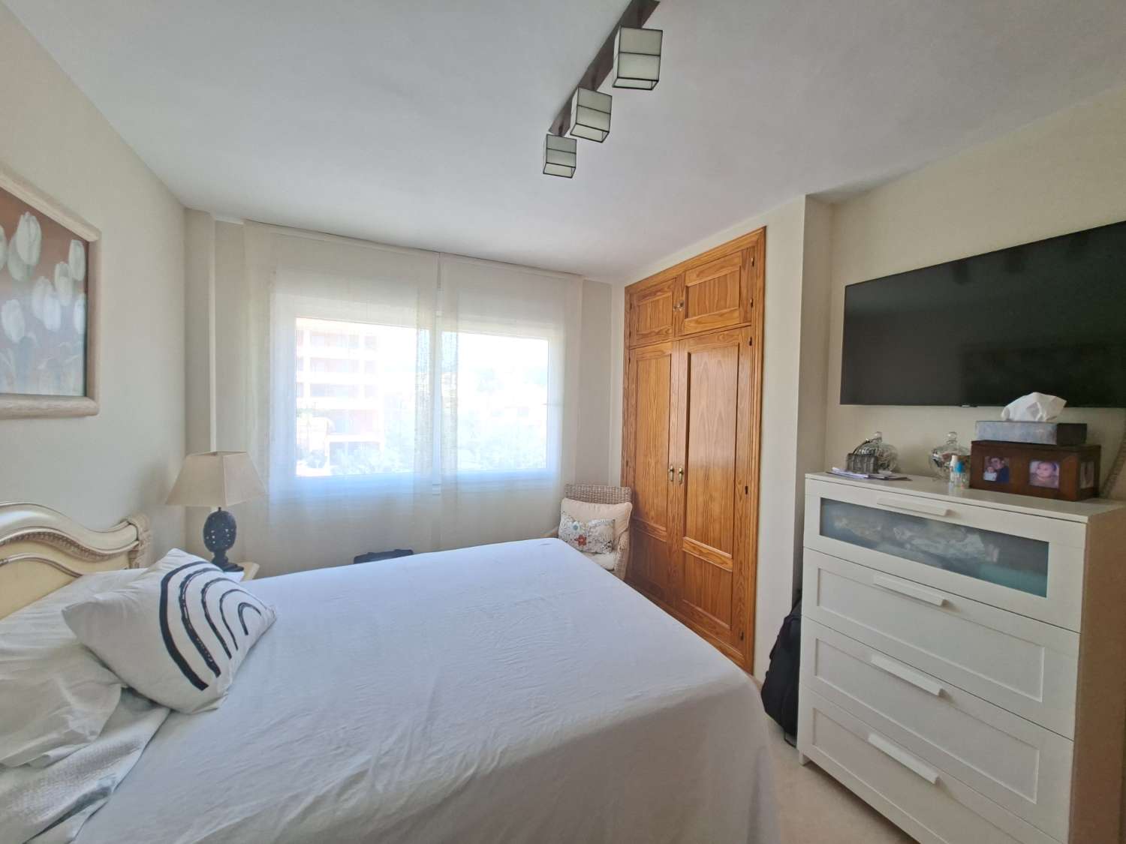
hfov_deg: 106.2
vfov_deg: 89.9
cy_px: 422
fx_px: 423
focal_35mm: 13
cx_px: 563
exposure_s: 1/60
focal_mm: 1.74
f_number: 2.2
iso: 40
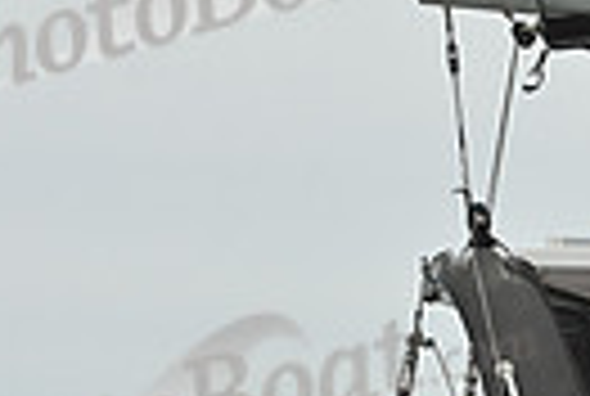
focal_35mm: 331
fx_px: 5437
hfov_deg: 6.2
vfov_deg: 4.2
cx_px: 775
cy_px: 578
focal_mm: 75
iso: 320
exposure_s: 1/1250
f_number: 8
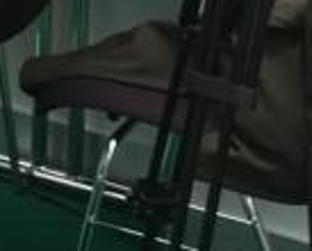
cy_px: -484
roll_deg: -0.8
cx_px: -633
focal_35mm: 211
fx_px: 1951
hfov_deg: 7.9
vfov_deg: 6.7
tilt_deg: -5.2
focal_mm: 4.15
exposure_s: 1/100
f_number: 2.2
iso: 40
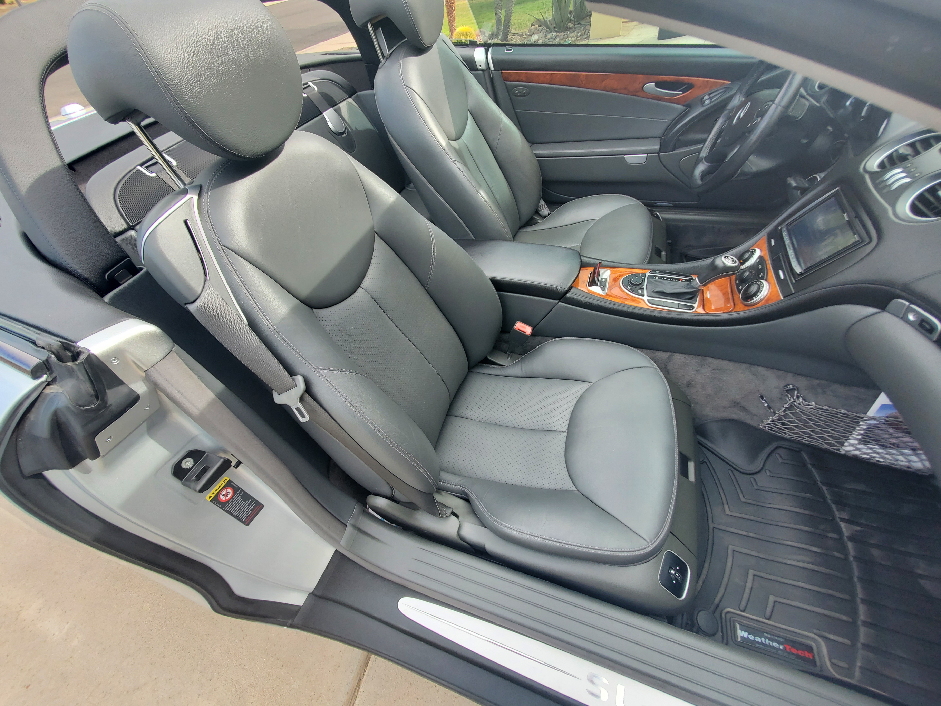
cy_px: 353
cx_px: 470
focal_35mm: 13
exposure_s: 1/156
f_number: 2.2
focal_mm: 1.8
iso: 50
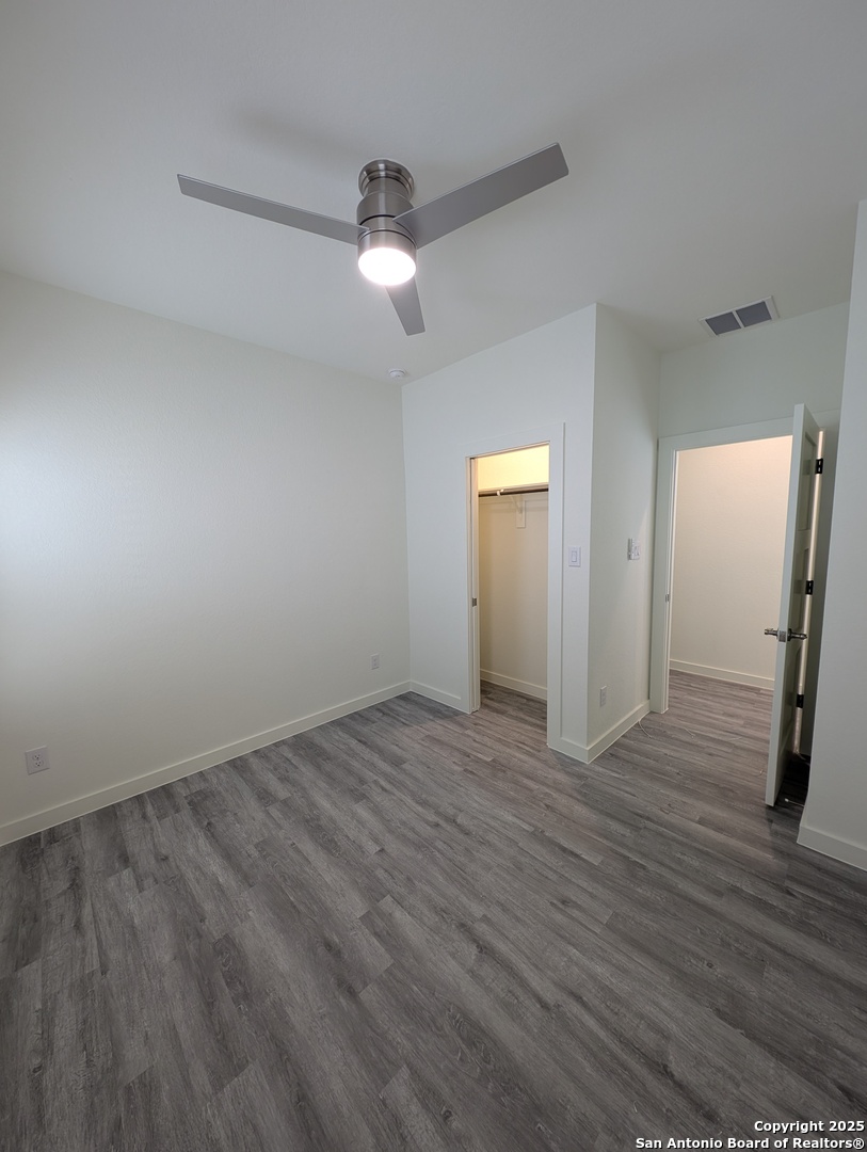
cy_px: 576
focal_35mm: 12
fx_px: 400
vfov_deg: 110.5
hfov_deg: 94.6
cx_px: 434
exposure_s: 1/40
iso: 44
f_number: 1.95
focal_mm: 2.23
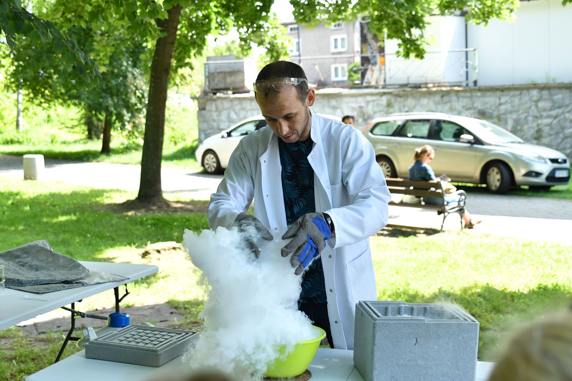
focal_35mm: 52
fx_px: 834
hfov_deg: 37.9
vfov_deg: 25.8
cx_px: 286
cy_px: 190
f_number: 3.2
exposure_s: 1/1000
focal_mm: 35
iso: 800
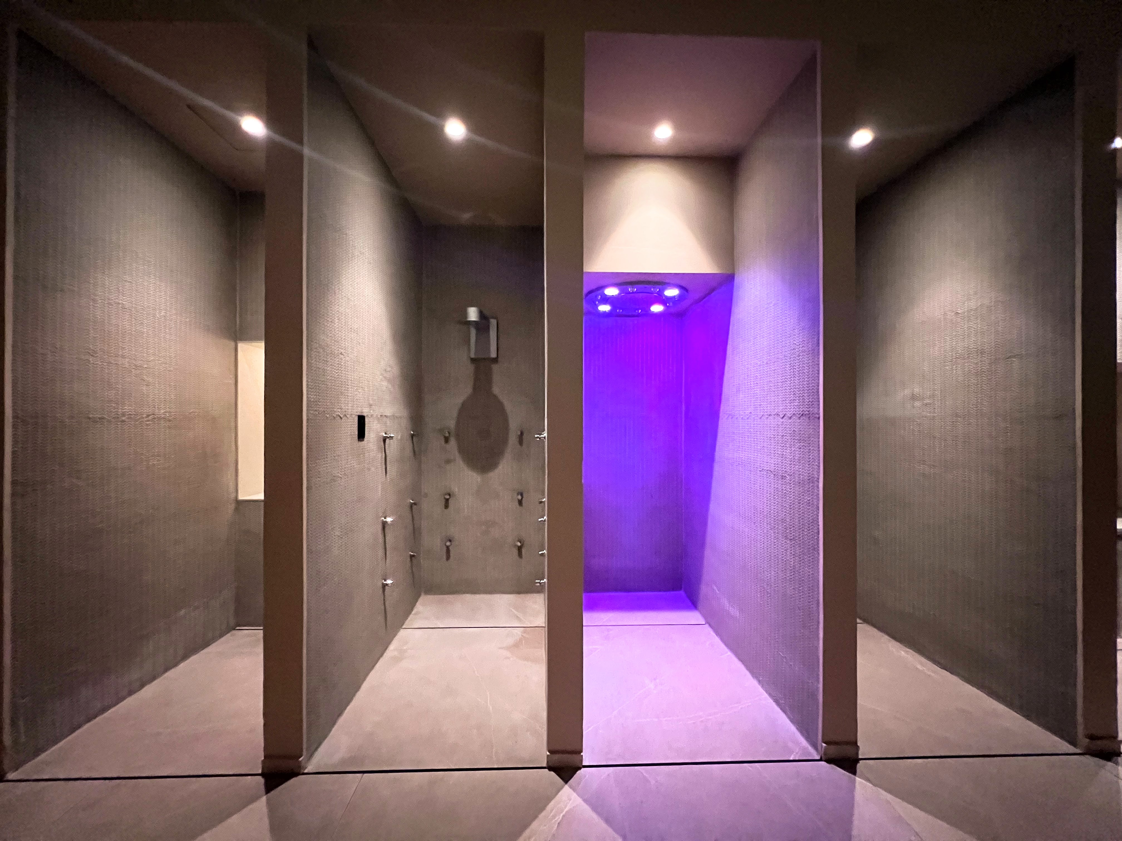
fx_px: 421
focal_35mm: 13
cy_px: 420
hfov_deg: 106.2
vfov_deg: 89.9
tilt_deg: +0.2
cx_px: 561
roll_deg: +0.7
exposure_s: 1/36
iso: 1250
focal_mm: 1.57
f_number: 1.8
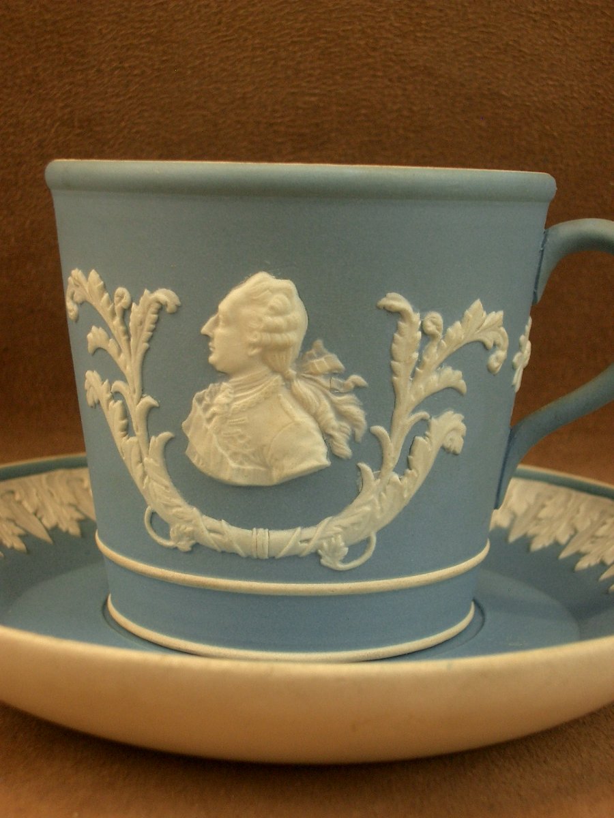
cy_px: 409
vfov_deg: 31.2
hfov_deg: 23.7
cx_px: 307
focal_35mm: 62
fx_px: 1466
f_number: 3.5
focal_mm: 10.2
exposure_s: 1/60
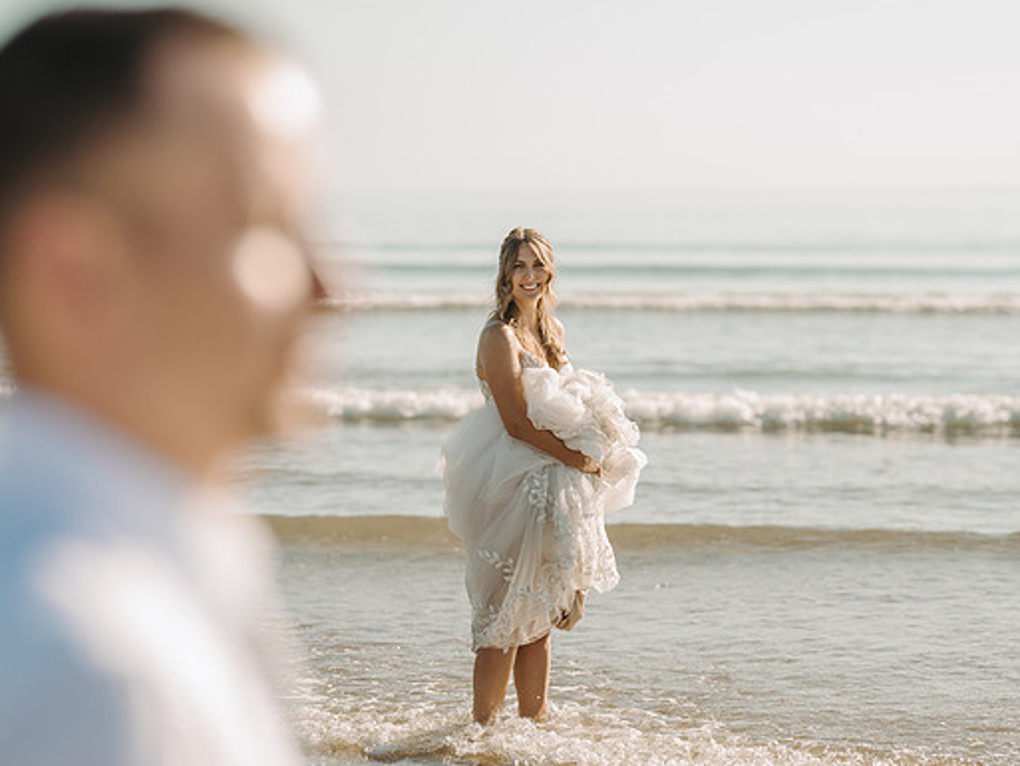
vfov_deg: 14.1
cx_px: 535
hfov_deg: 18.7
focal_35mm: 105
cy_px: 353
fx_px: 3095
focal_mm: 85
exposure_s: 1/2000
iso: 80
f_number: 2
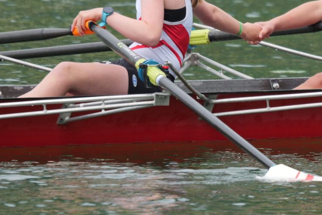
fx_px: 10777
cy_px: 23
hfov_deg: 1.7
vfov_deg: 1.1
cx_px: 284
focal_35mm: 1205
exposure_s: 1/667
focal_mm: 600
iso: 400
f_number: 6.3
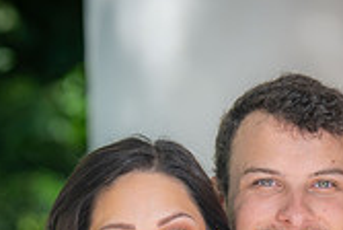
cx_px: 240
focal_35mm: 607
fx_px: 5794
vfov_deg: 2.3
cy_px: 393
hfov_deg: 3.4
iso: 100
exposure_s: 1/160
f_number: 5
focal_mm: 175
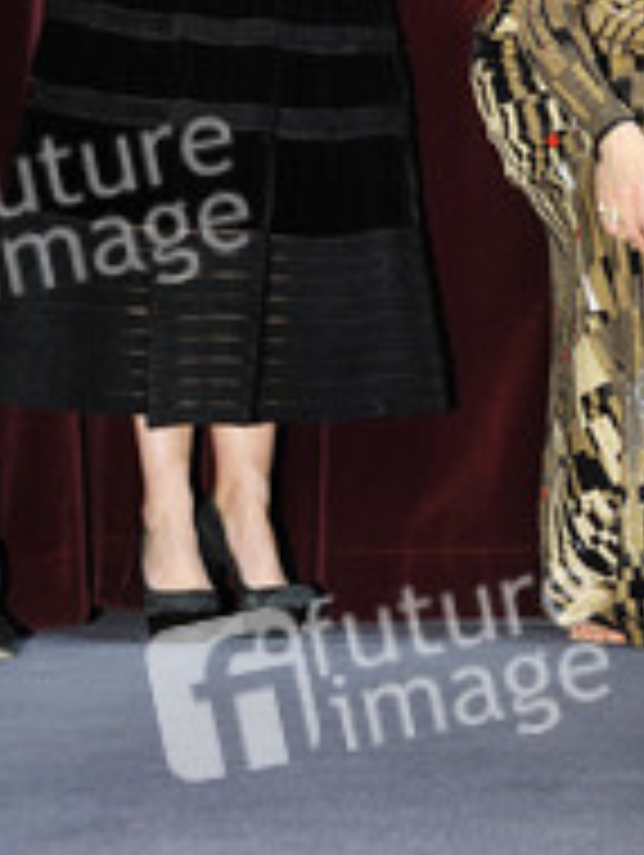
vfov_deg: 22.1
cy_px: 0
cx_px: 511
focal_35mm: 85
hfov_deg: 17.3
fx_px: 2104
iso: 1000
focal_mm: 42
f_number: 5
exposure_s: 1/200
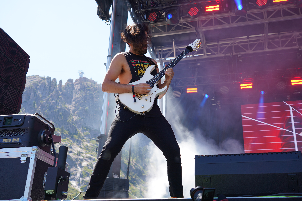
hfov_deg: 47.4
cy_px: 100
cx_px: 151
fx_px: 344
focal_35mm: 41
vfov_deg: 32.6
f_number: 5.6
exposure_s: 1/125
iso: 100
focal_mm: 41
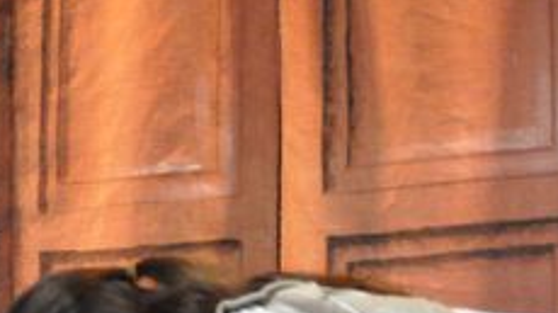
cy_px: 421
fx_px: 6858
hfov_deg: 4.6
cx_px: -269
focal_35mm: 464
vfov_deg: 2.6
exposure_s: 1/60
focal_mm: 85
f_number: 5.6
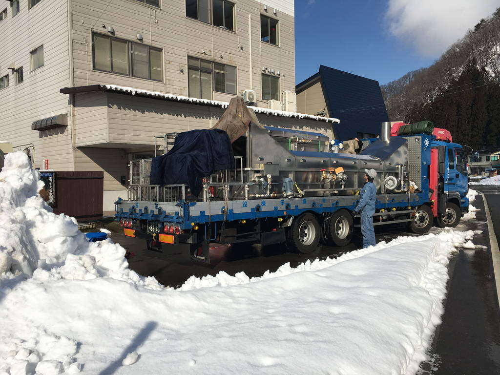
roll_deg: +1.0
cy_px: 188
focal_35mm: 29
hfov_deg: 61.7
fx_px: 419
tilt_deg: -0.3
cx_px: 250
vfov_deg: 48.2
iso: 25
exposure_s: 1/3846
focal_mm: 4.15
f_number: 2.2
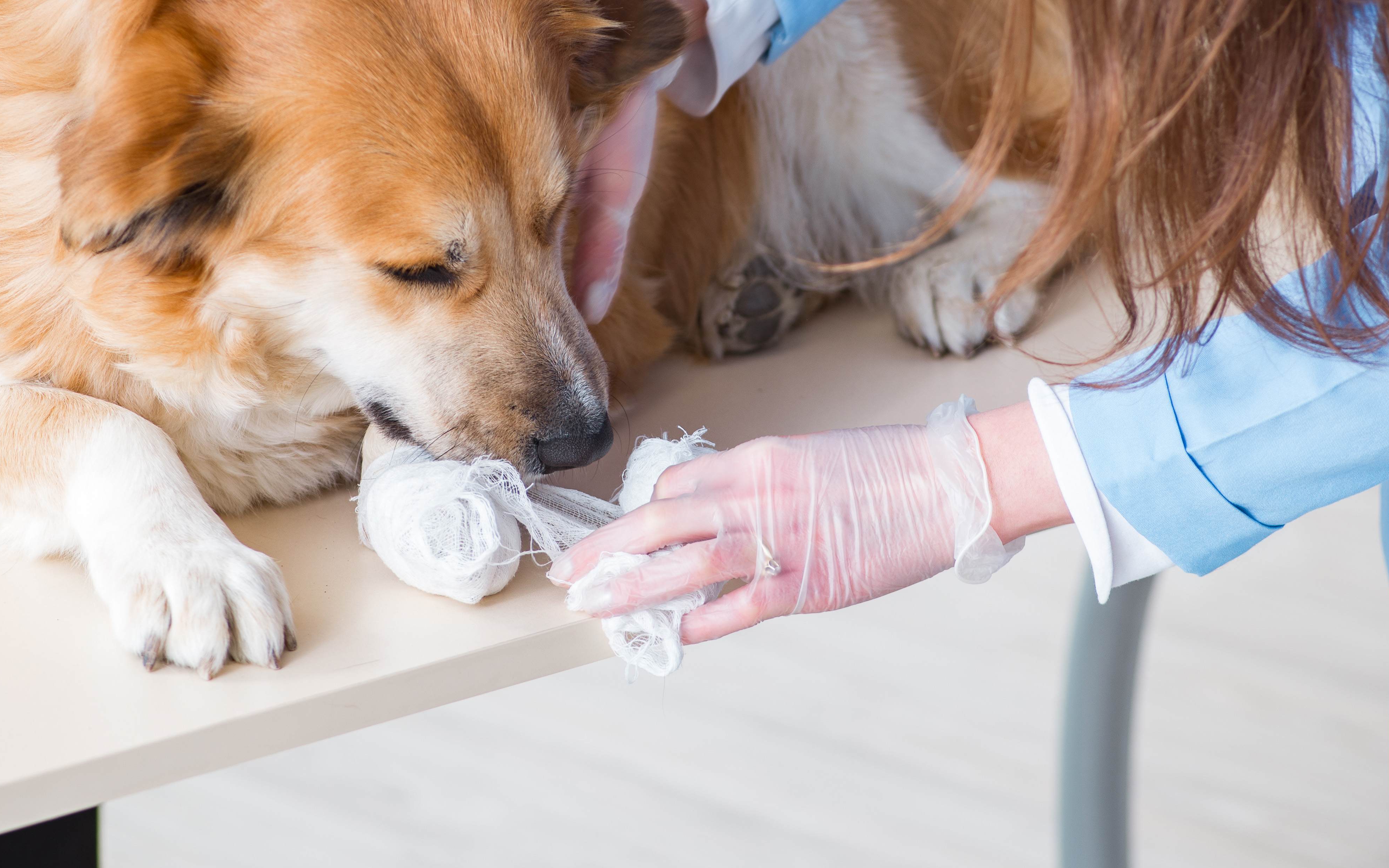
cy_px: 205
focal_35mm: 163
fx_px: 6171
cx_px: 610
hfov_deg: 12.8
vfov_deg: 8.0
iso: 125
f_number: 5
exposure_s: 1/100
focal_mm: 105
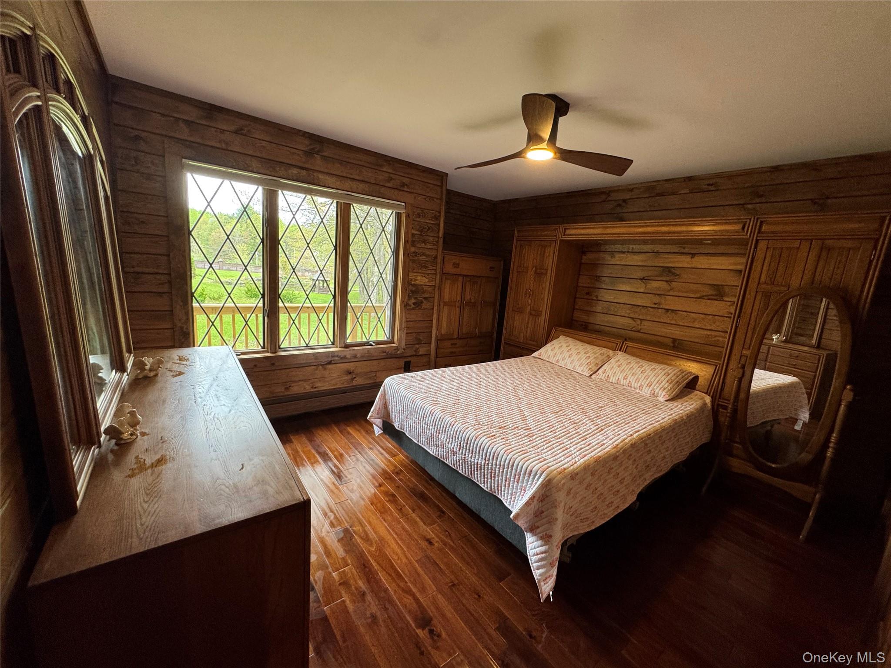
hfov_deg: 102.1
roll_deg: -5.4
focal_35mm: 14
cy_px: 334
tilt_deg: -9.7
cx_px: 446
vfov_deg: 85.7
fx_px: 360
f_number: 2.2
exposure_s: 1/120
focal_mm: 2.22
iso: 200
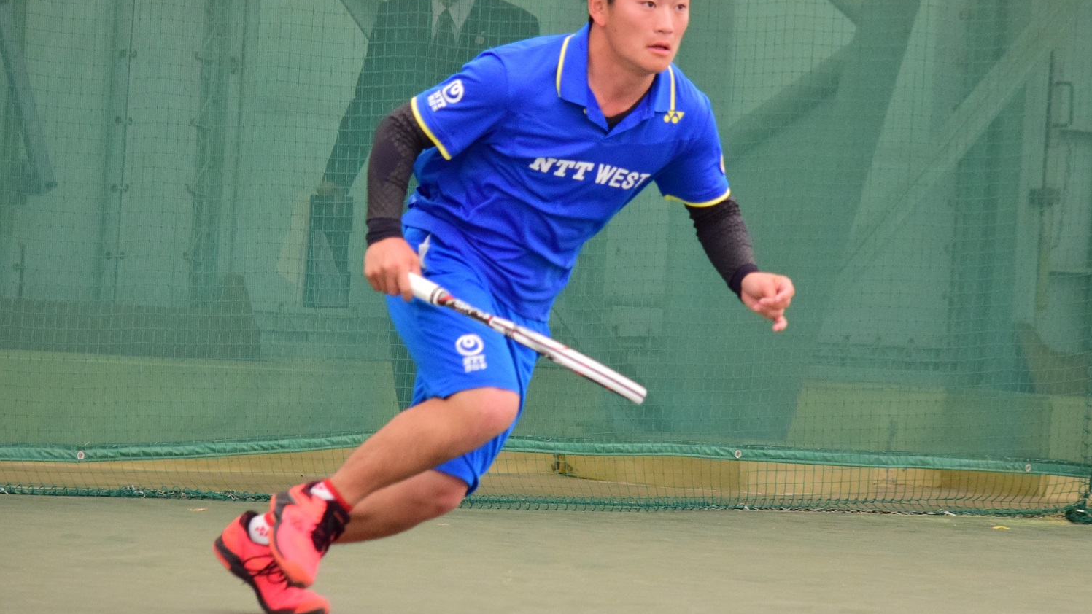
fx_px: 6154
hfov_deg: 10.1
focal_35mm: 213
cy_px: 263
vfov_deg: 5.7
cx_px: 546
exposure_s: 1/800
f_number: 4.8
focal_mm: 135
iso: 1250
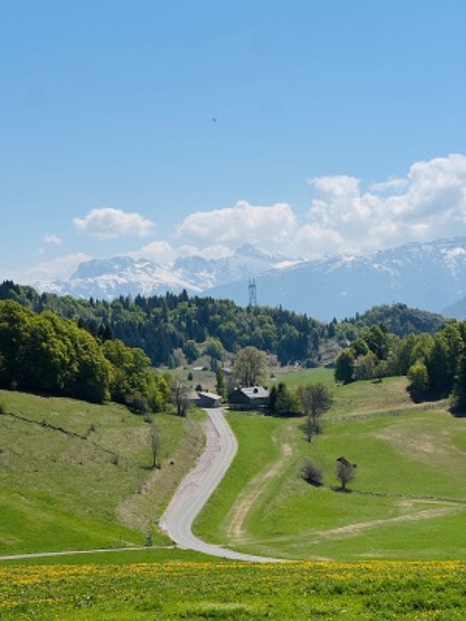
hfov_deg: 19.1
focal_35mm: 77
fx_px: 1382
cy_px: 310
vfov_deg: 25.3
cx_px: 233
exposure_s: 1/2179
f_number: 2.8
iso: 25
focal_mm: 9
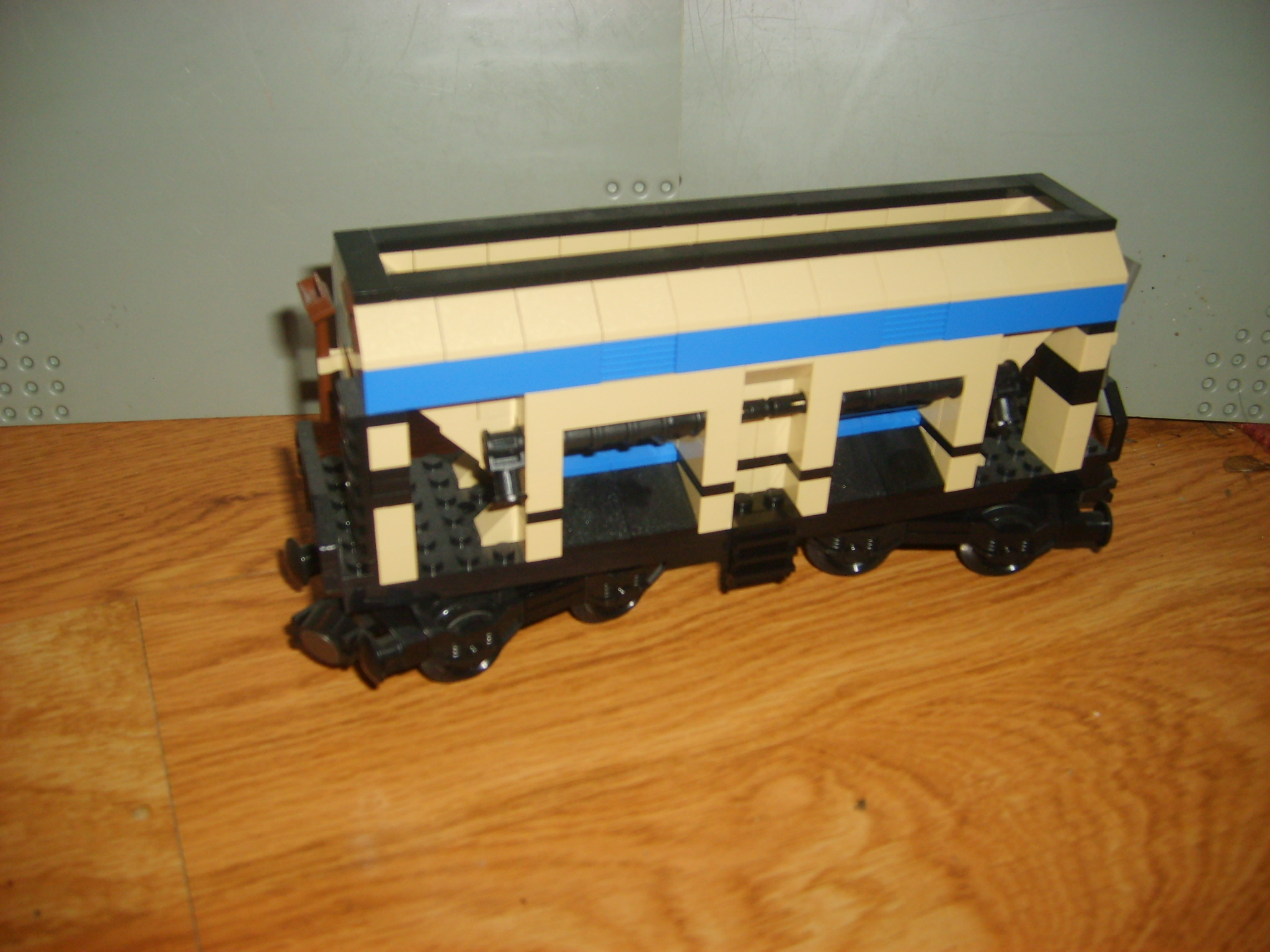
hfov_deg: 52.6
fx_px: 1284
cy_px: 476
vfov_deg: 40.7
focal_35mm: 35
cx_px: 635
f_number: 2.8
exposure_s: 1/45
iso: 100
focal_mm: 5.8
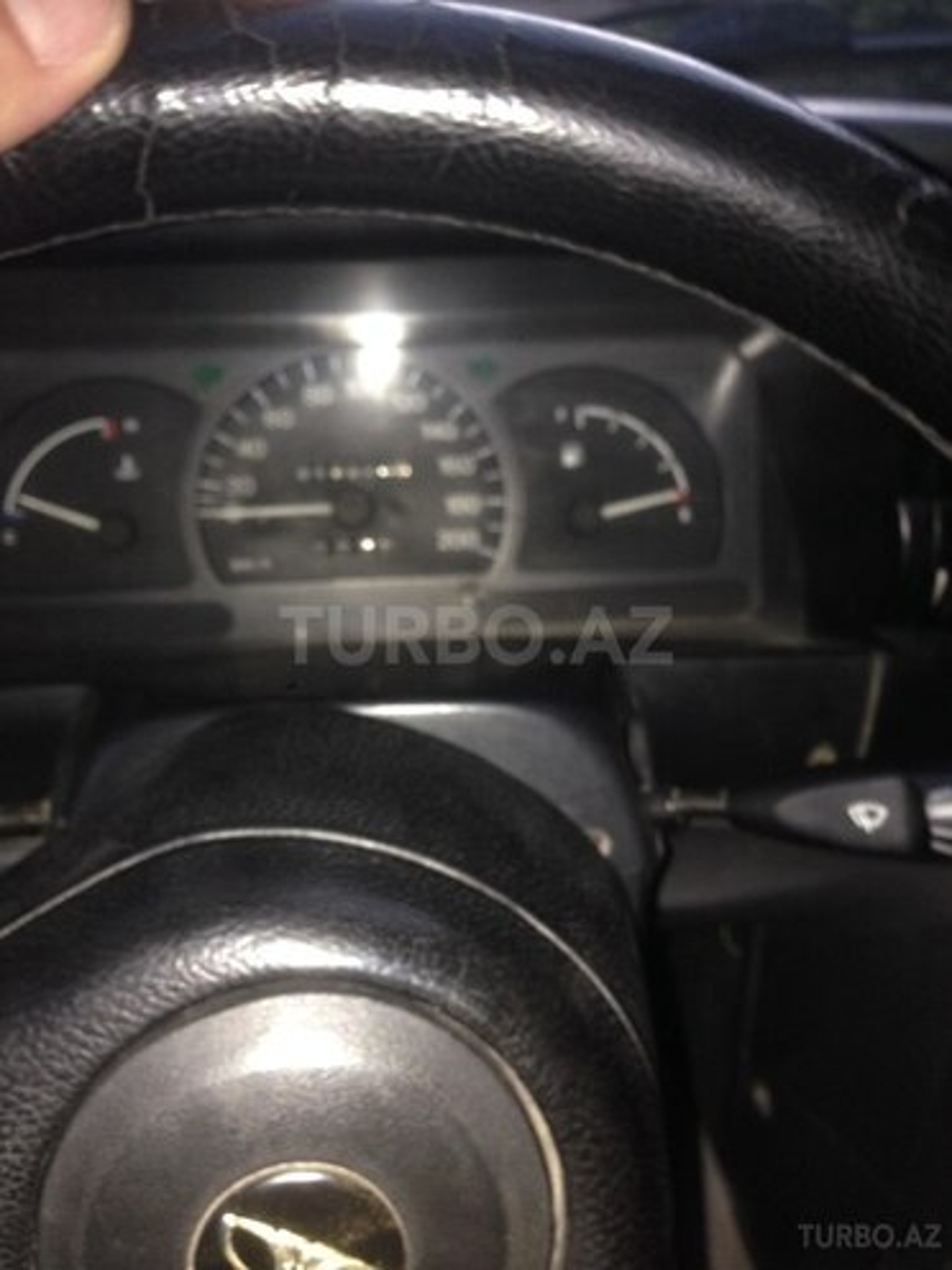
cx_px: 476
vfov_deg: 55.4
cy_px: 635
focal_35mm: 33
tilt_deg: -26.6
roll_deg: -2.6
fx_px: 1210
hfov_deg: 42.9
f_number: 2.4
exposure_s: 1/16
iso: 125
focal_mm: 4.12
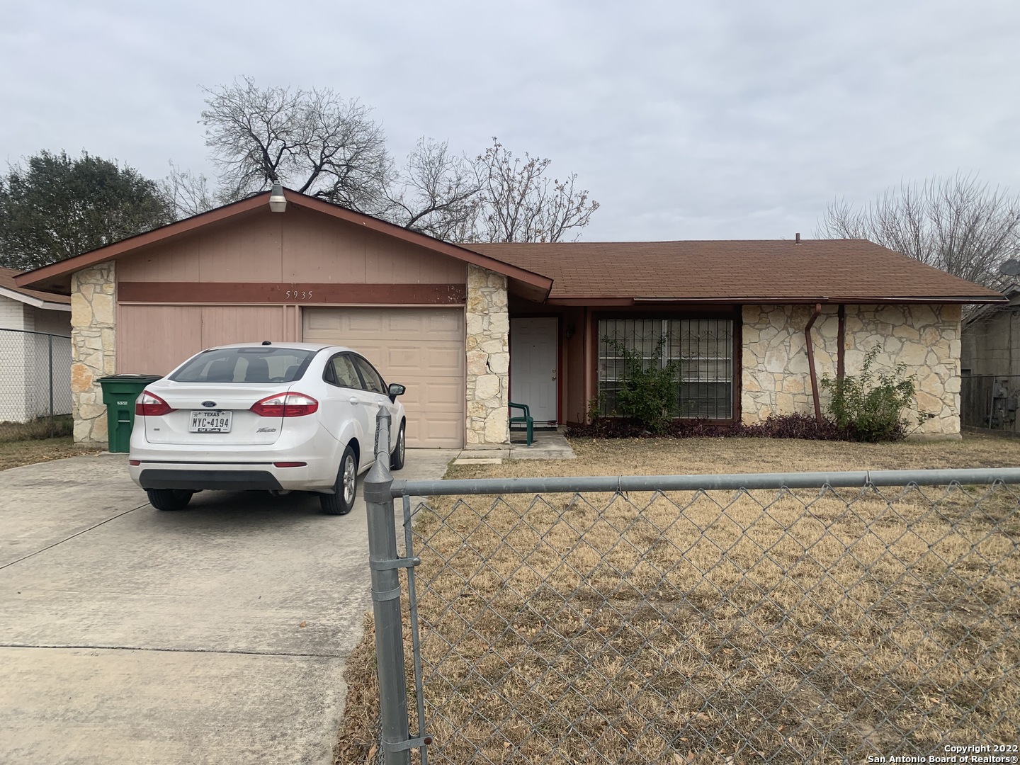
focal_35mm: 26
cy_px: 382
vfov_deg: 53.1
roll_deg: +0.0
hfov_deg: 67.3
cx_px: 510
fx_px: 766
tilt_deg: +0.6
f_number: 1.8
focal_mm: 4.25
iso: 25
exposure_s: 1/2364
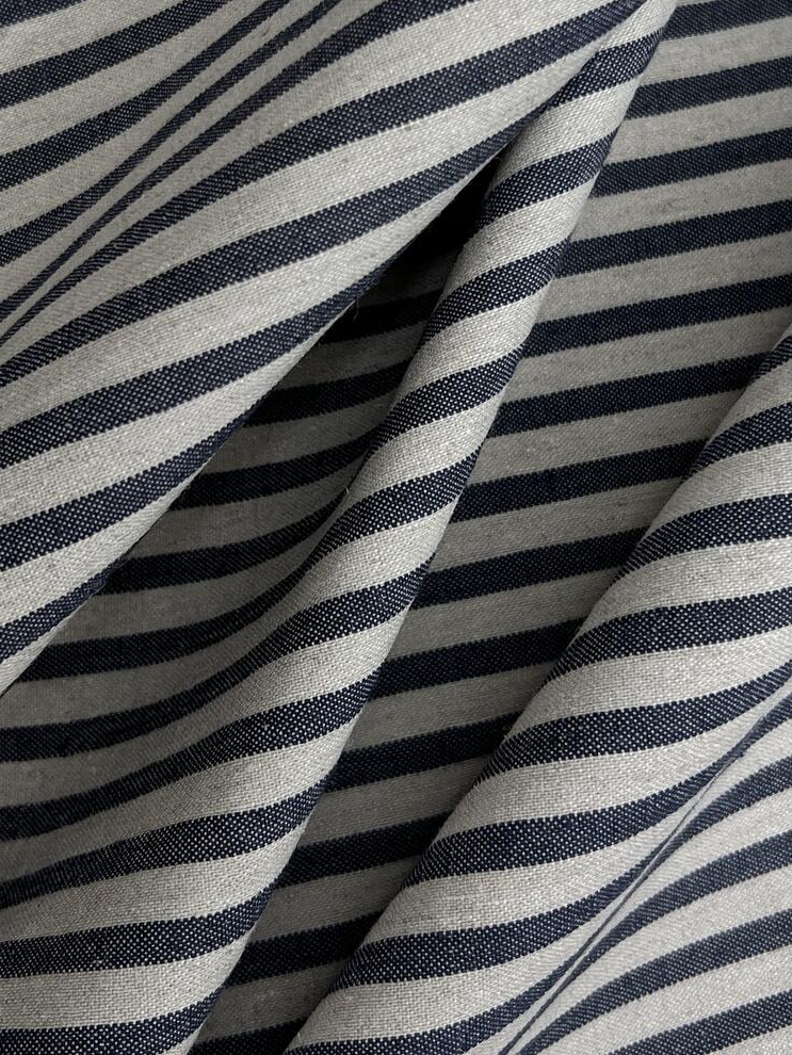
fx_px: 1281
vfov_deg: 43.4
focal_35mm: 42
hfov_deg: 34.4
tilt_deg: -81.6
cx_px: 387
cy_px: 272
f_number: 1.5
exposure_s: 1/1252
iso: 50
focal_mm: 5.7
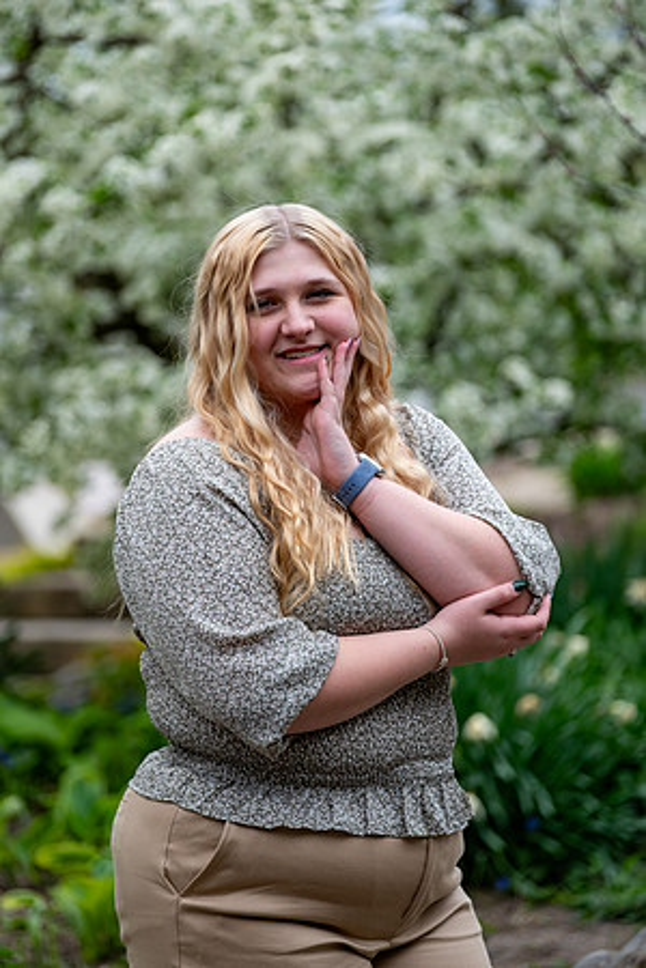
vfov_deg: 12.9
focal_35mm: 159
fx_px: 4279
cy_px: 484
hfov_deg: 8.6
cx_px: 323
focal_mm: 106
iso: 250
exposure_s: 1/500
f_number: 2.8
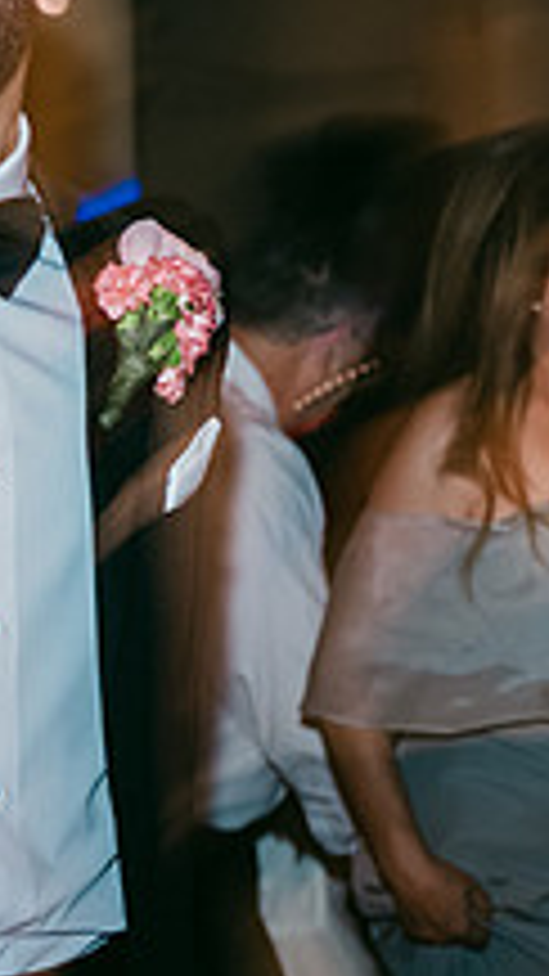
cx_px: 945
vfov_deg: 21.1
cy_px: 394
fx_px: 2615
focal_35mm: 101
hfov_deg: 11.3
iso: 1600
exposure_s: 1/15
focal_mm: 35
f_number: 2.5
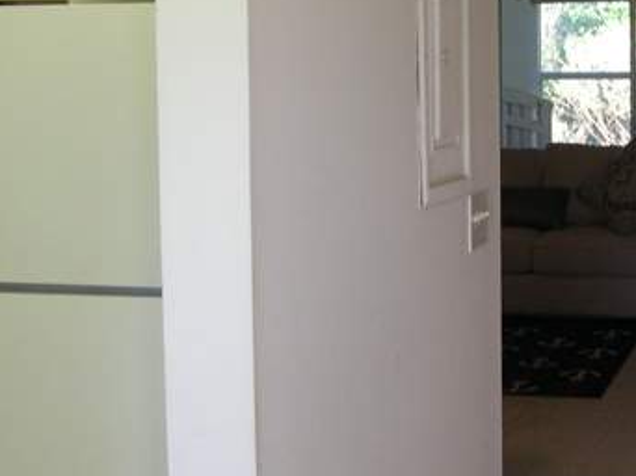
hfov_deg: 21.9
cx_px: 430
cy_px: 128
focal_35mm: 89
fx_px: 1634
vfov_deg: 16.5
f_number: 2.8
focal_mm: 8
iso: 100
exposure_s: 1/50.9
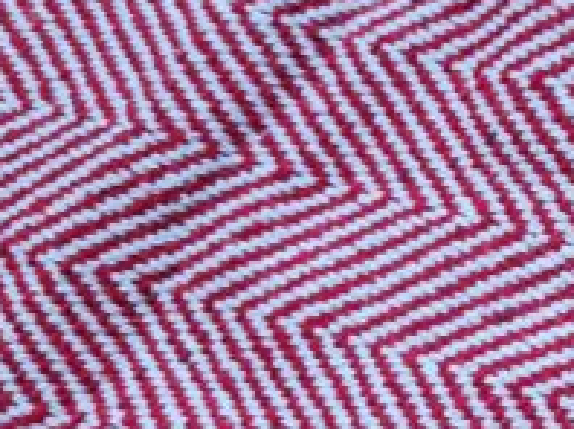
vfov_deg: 15.9
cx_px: 823
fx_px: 1524
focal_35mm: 92
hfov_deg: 19.1
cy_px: 341
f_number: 1.8
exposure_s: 1/60
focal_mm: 5.4
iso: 200
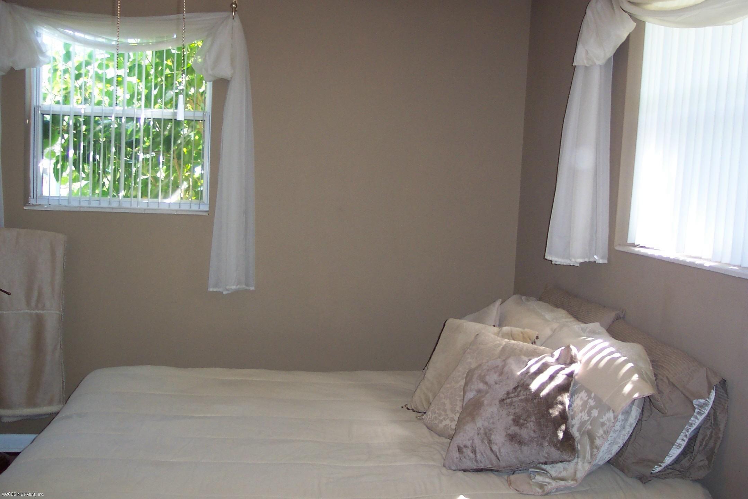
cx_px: 374
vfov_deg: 35.1
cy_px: 250
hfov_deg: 50.7
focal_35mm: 38
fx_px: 789
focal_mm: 8
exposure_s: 1/30
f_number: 2.8
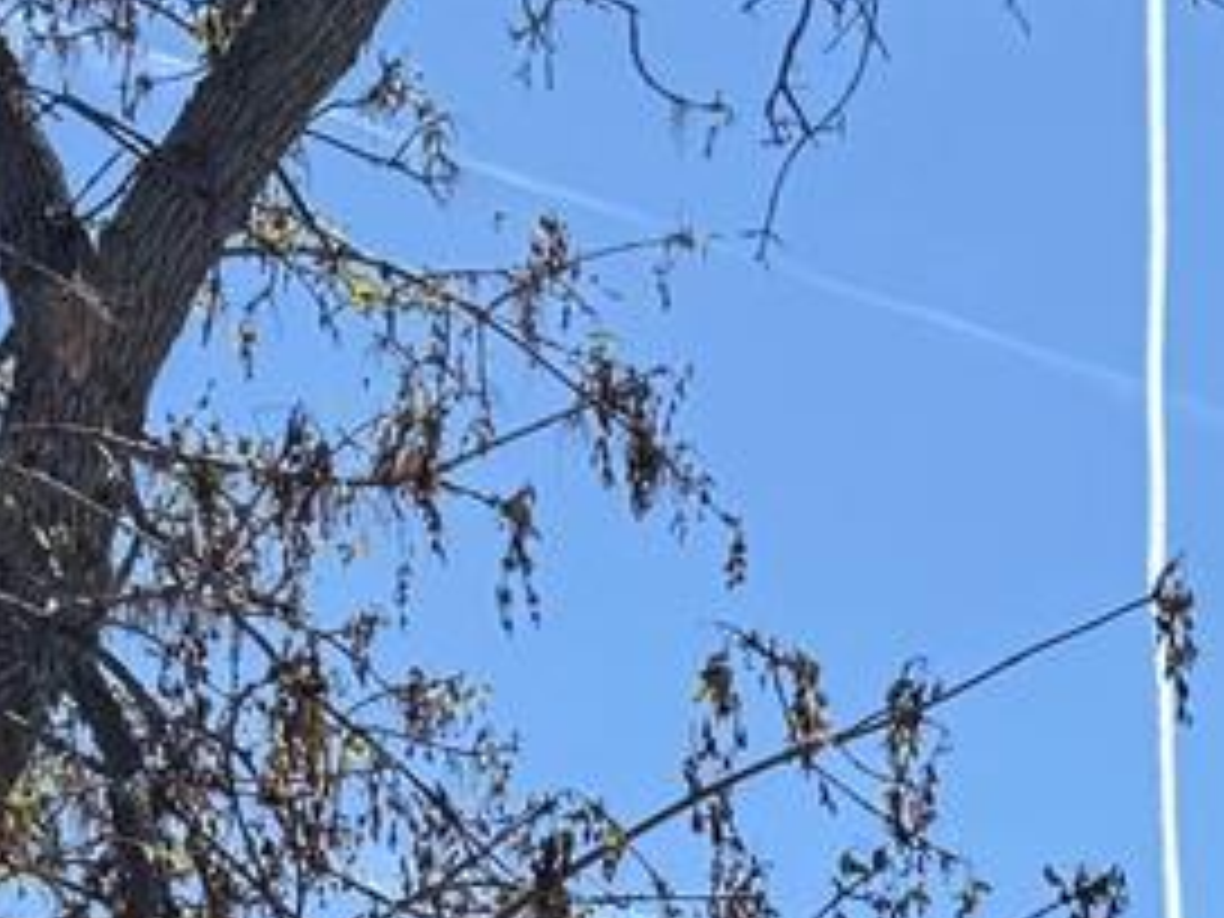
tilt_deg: +0.2
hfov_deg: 13.4
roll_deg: -4.2
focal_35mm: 141
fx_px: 4986
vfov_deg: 9.0
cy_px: 2538
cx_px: 1719
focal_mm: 6.76
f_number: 1.78
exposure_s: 1/4310
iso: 80
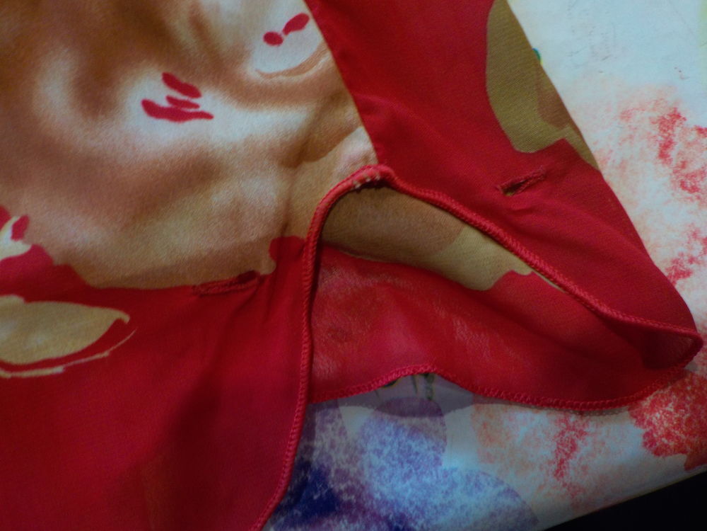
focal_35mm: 30
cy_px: 266
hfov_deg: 60.0
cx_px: 354
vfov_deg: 46.8
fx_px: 613
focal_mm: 4.1
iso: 200
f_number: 3.3
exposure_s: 1/30
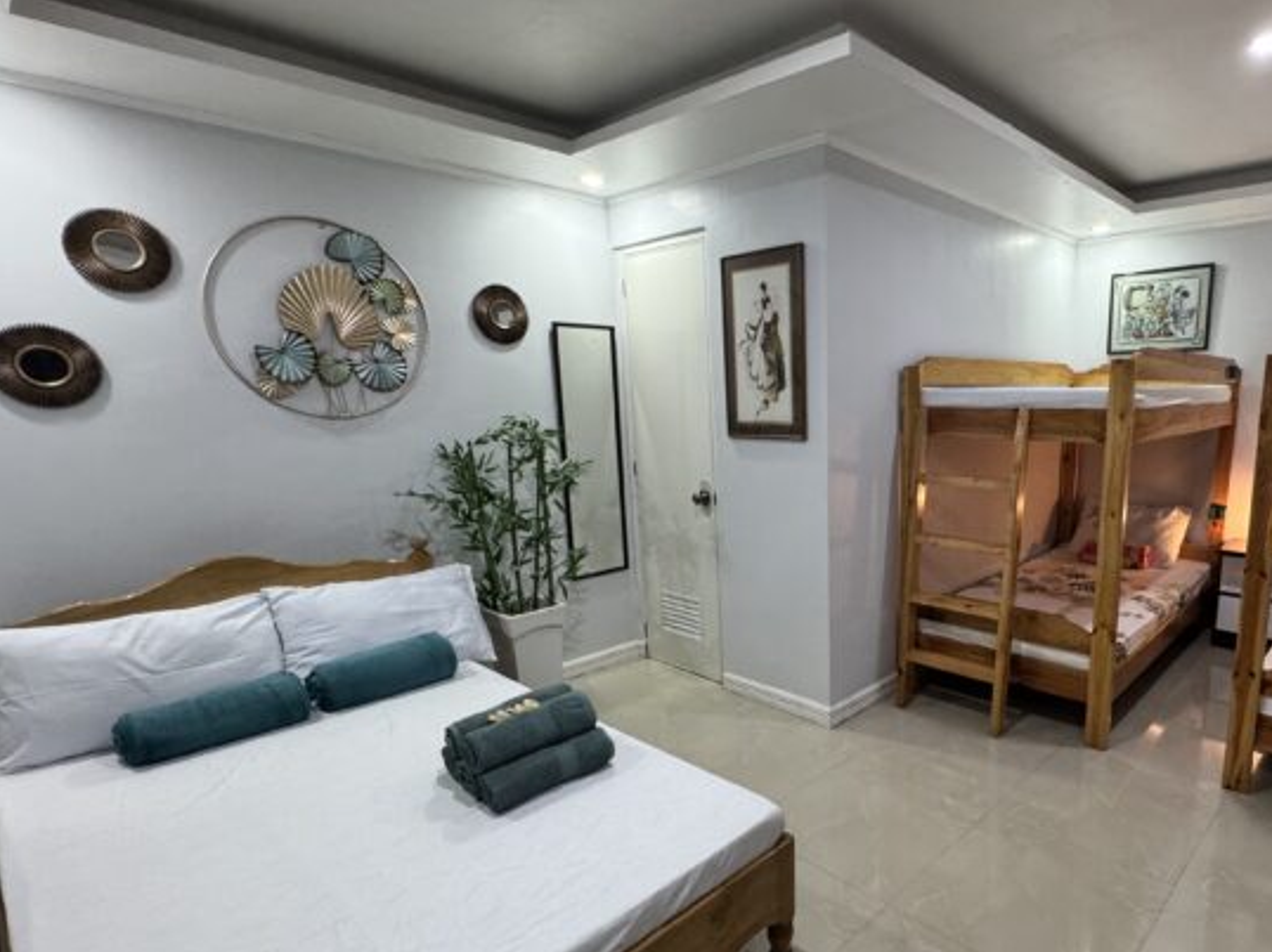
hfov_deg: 79.6
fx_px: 735
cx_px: 828
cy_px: 543
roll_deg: +0.8
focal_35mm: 20
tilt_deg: -11.9
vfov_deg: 65.6
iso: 400
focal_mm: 2.22
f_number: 2.2
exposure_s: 1/60
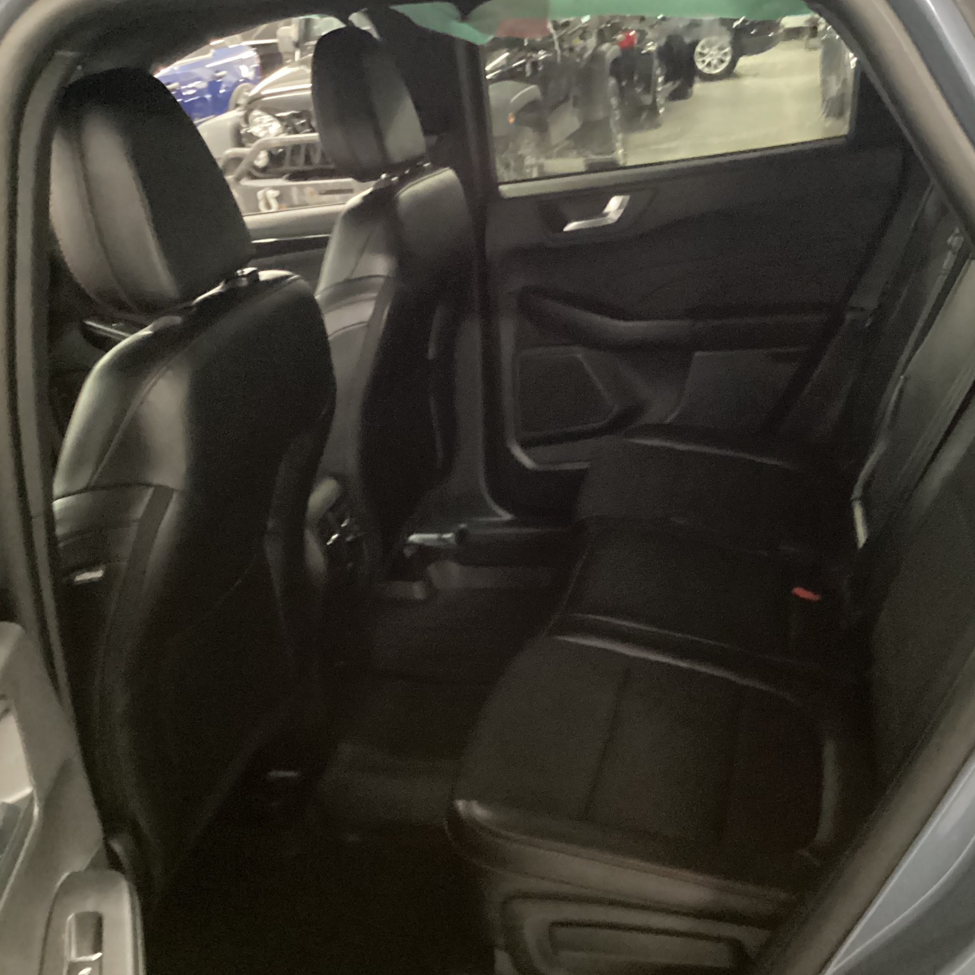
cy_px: 490
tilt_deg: -25.1
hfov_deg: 44.8
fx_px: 1179
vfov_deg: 44.9
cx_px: 552
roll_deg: +5.5
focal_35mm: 37
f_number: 2.4
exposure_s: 1/15
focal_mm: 3.3
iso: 800
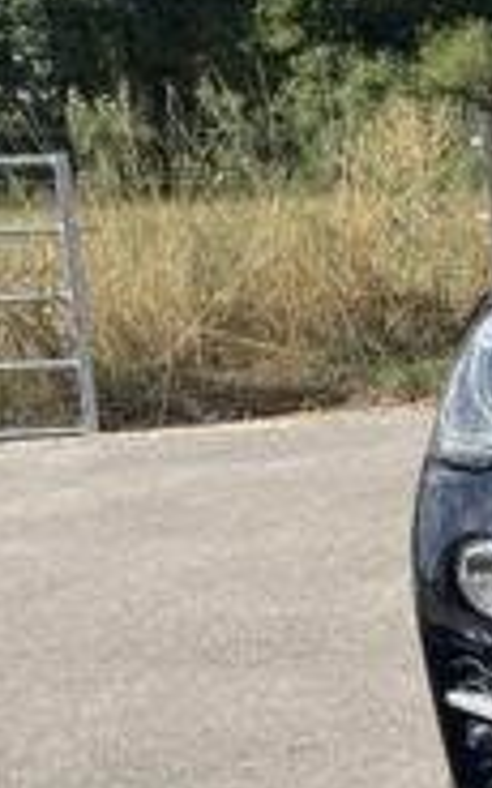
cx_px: 1172
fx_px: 1931
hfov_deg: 11.9
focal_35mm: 90
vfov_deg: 22.9
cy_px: 565
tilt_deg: -14.0
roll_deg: +1.4
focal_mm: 5.1
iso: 50
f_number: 1.6
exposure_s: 1/2024
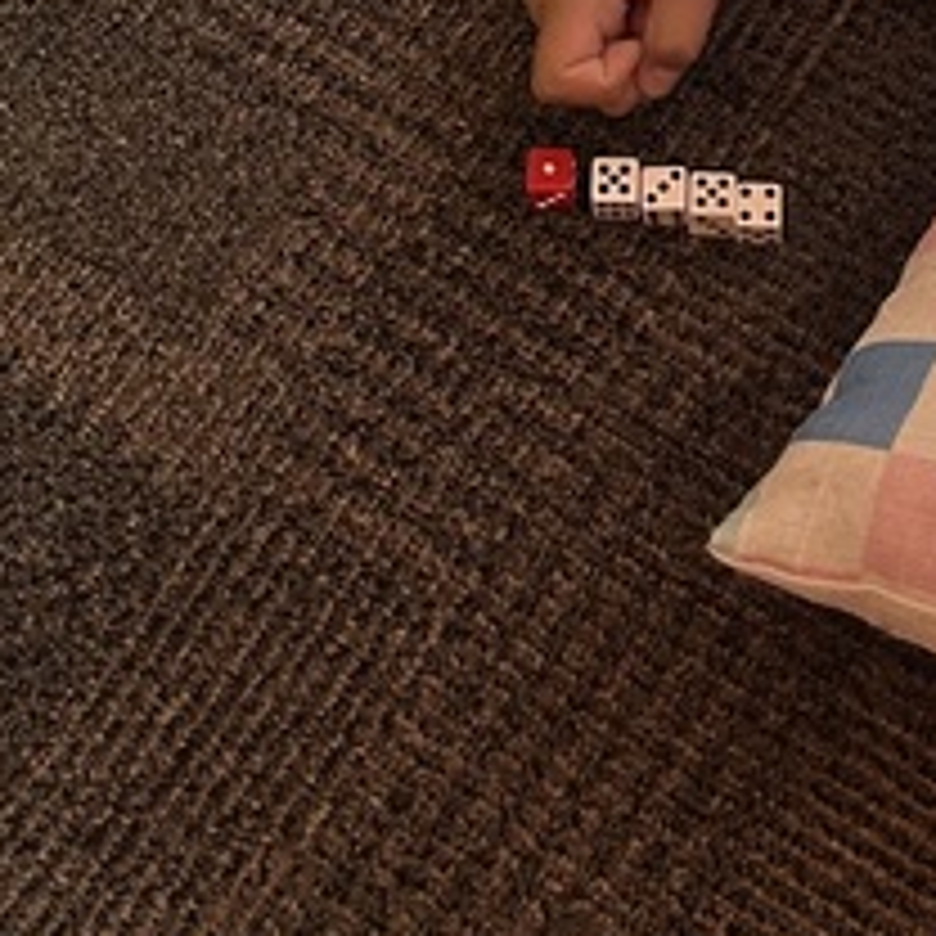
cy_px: -526
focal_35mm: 113
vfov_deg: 14.3
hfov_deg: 15.4
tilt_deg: -51.9
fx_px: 3457
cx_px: 522
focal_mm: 5.7
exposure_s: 1/60
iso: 200
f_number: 1.5
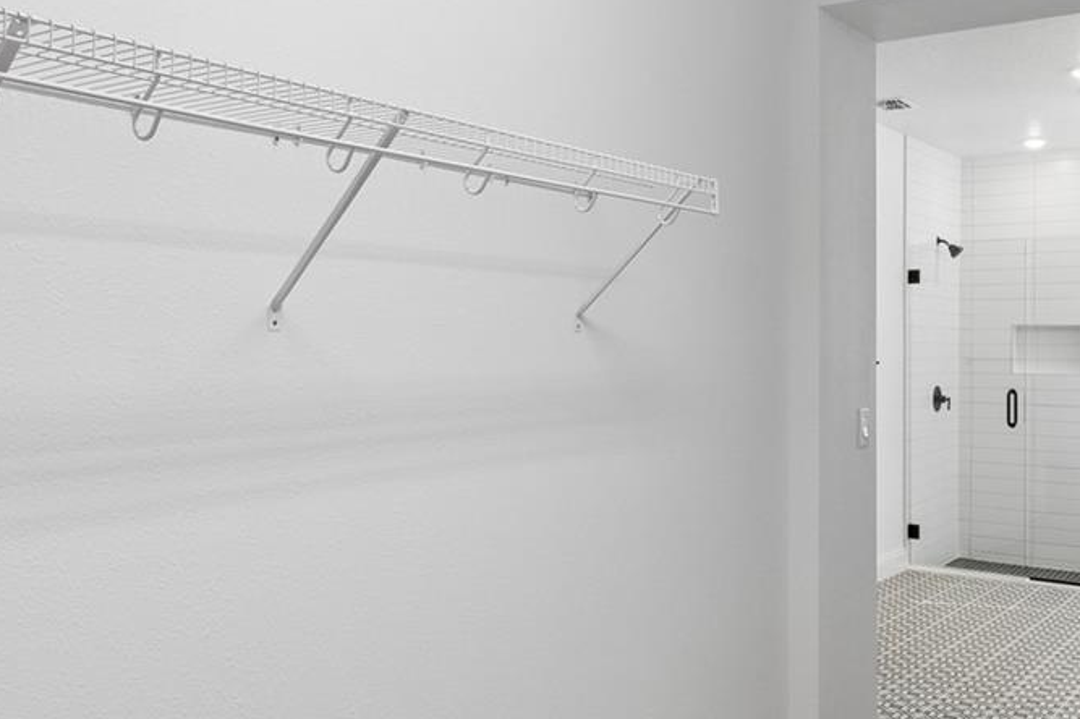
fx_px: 1079
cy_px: 325
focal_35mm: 36
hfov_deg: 53.1
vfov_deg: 36.8
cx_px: 510
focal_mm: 10
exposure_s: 1/25
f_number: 7.1
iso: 100
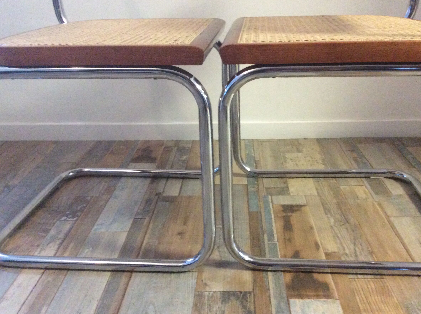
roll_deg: +1.8
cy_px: 161
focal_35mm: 35
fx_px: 425
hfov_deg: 52.7
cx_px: 222
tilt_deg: -24.4
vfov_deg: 40.6
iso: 400
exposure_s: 1/17
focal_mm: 3.3
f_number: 2.4
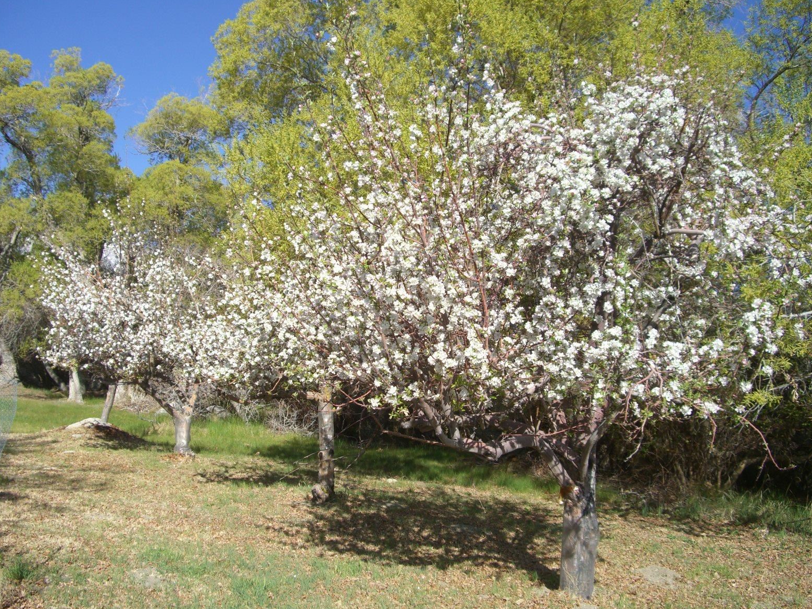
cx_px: 401
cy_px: 309
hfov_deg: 47.9
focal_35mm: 39
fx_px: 915
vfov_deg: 36.8
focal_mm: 7.9
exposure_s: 1/250
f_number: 5.6
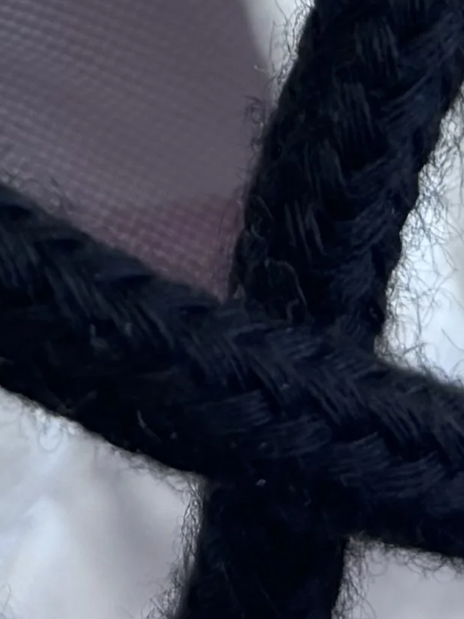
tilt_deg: -74.5
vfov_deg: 10.1
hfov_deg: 8.1
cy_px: -625
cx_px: -97
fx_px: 3237
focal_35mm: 181
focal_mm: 5.96
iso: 100
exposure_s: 1/50
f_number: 1.6
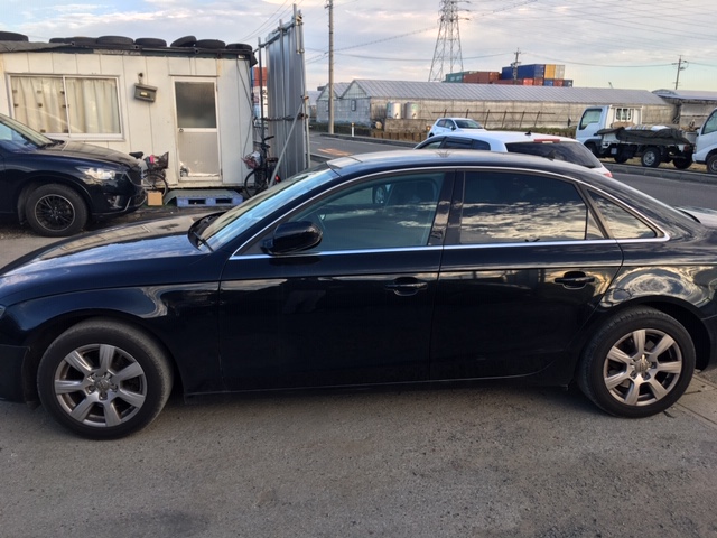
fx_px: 601
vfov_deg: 48.2
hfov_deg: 61.7
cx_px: 358
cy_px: 269
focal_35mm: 29
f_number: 2.2
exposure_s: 1/265
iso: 25
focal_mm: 4.15
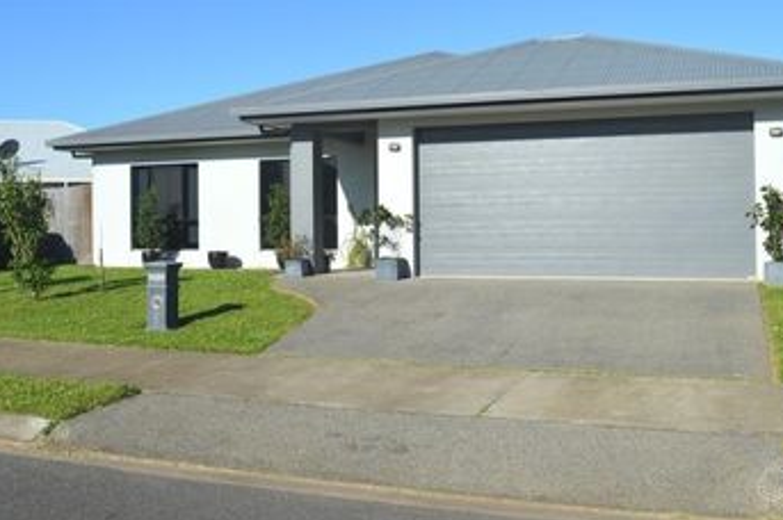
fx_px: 804
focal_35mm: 37
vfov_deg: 35.5
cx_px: 404
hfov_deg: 51.9
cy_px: 168
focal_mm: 18
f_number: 9
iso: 100
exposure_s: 1/320
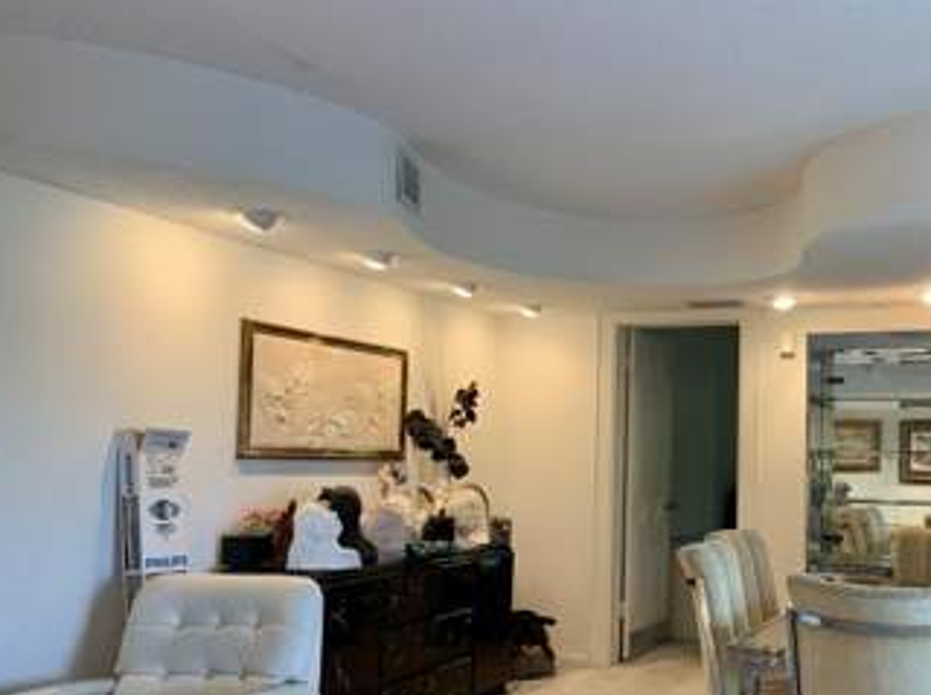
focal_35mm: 39
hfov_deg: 46.8
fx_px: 1047
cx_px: 658
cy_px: 400
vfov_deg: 36.7
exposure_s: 1/60
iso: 64
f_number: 1.8
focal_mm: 4.25
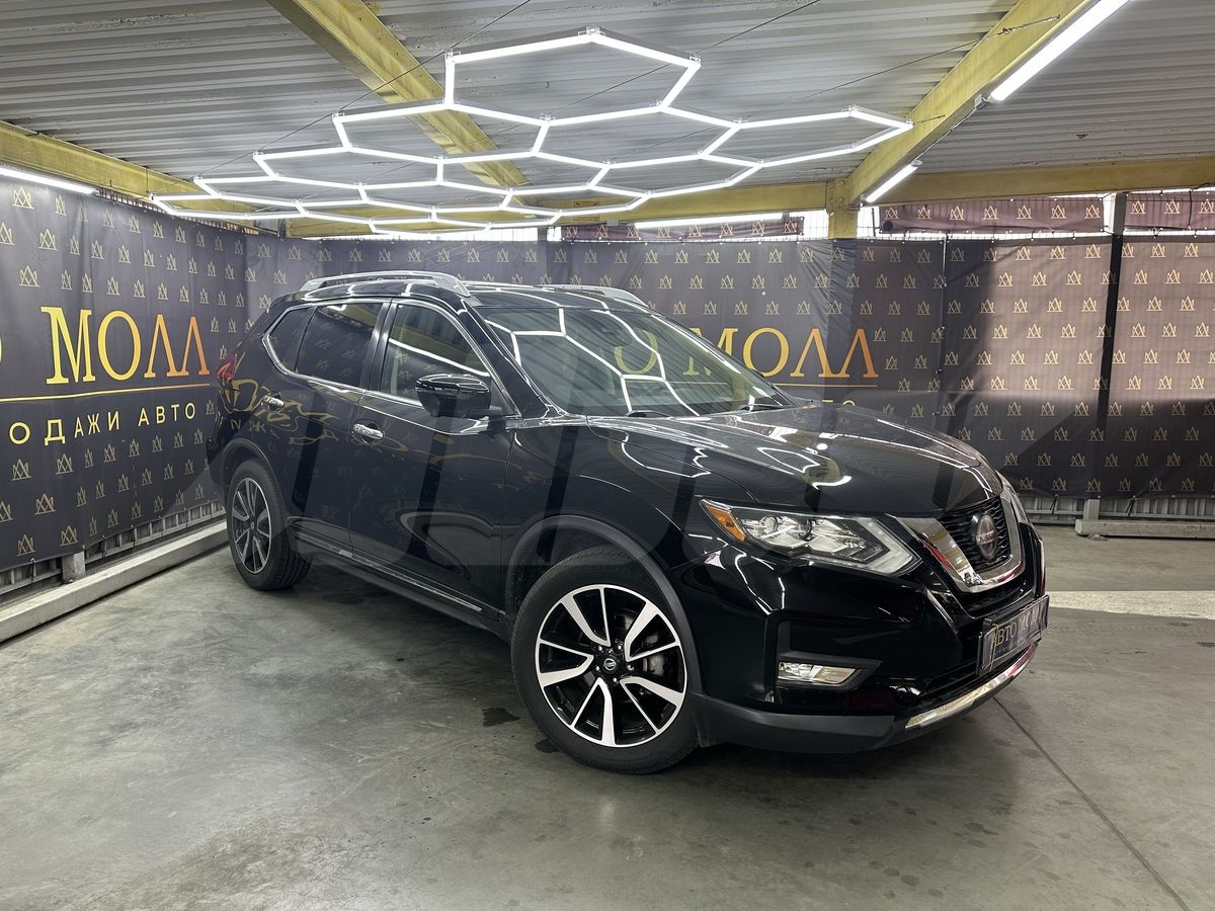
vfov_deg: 56.8
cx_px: 608
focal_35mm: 24
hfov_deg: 71.6
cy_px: 456
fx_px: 842
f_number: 1.78
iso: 125
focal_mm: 6.86
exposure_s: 1/100
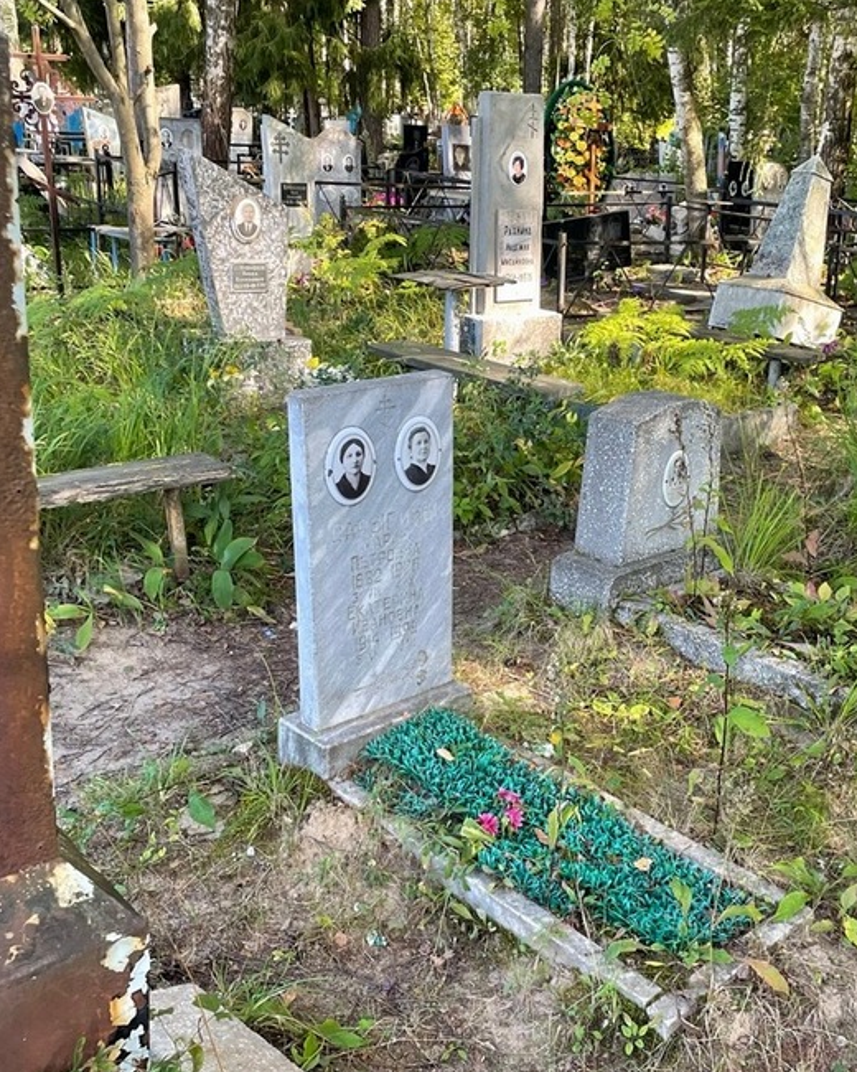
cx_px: 600
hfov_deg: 36.8
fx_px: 1268
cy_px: 541
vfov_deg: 45.8
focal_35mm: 40
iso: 40
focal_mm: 4.2
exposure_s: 1/121
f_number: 1.6
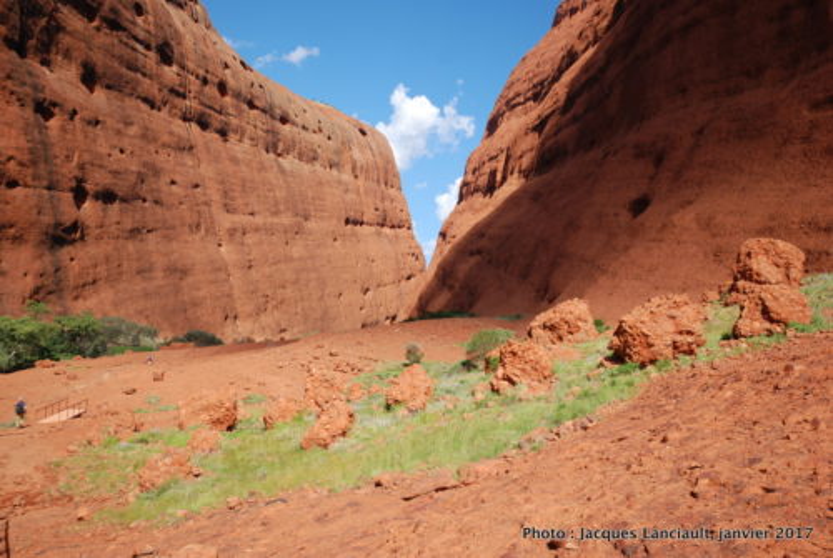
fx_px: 834
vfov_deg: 37.0
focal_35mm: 36
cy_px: 279
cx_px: 416
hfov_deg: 53.1
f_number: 5
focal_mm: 24
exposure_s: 1/320
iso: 100
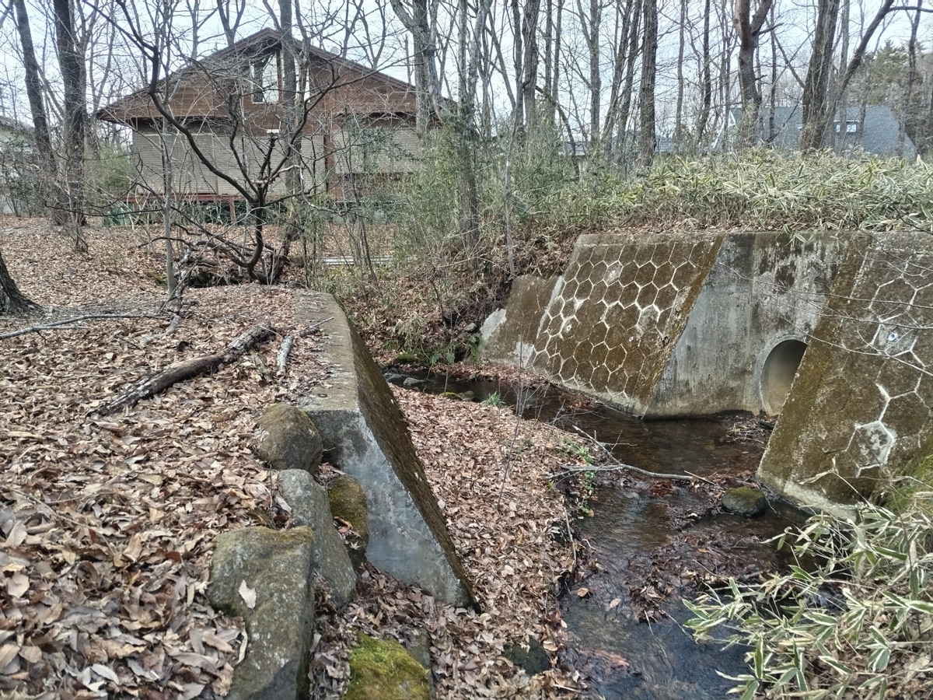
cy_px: 350
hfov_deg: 67.3
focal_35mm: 26
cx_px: 466
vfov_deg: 53.1
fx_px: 701
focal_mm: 4.8
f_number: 1.79
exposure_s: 1/120
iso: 212
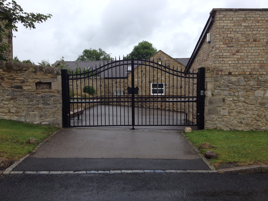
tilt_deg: -2.1
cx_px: 134
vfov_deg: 40.7
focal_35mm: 35
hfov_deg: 52.6
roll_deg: -0.7
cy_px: 100
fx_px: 271
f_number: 2.4
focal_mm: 4.28
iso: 50
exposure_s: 1/521
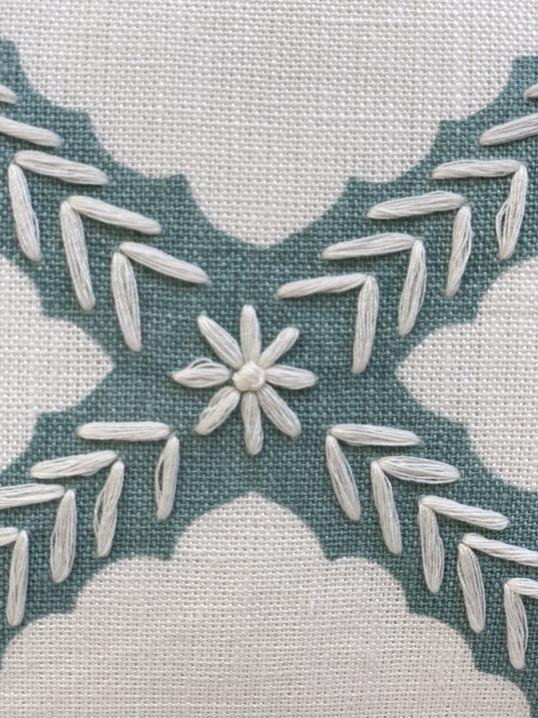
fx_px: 1078
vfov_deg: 36.8
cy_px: 359
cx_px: 269
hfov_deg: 28.0
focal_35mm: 52
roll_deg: -2.5
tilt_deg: -26.1
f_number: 2
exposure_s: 1/182
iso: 20
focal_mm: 6
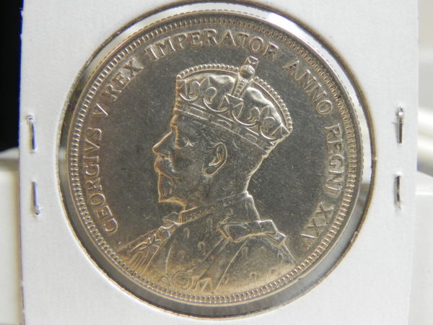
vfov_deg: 31.5
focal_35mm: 46
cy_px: 162
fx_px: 575
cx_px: 216
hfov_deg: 41.2
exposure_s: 1/22.3
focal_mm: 8.2
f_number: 3.2
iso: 400
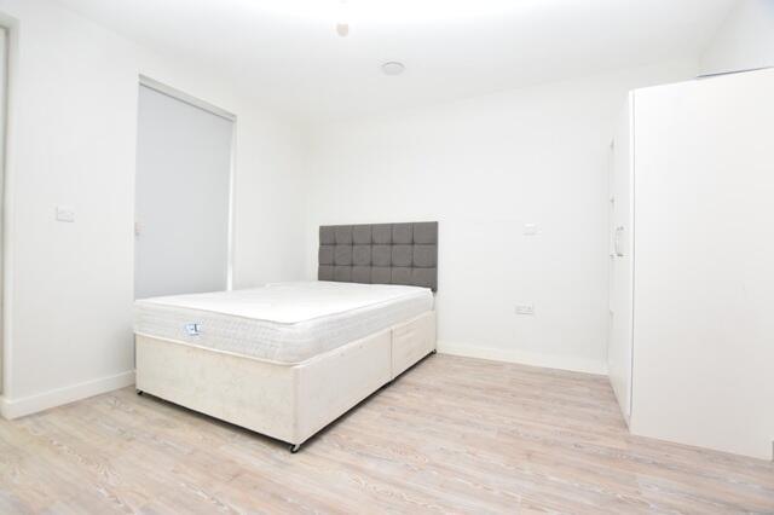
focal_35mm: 15
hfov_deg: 100.4
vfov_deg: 77.3
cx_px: 387
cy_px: 258
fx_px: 322
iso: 800
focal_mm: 10
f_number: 5
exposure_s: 1/100
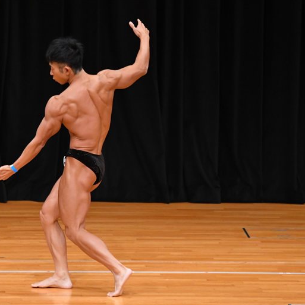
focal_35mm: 385
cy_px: 153
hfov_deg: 4.6
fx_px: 3838
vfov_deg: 4.6
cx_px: 98
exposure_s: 1/400
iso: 3200
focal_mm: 200
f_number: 5.6
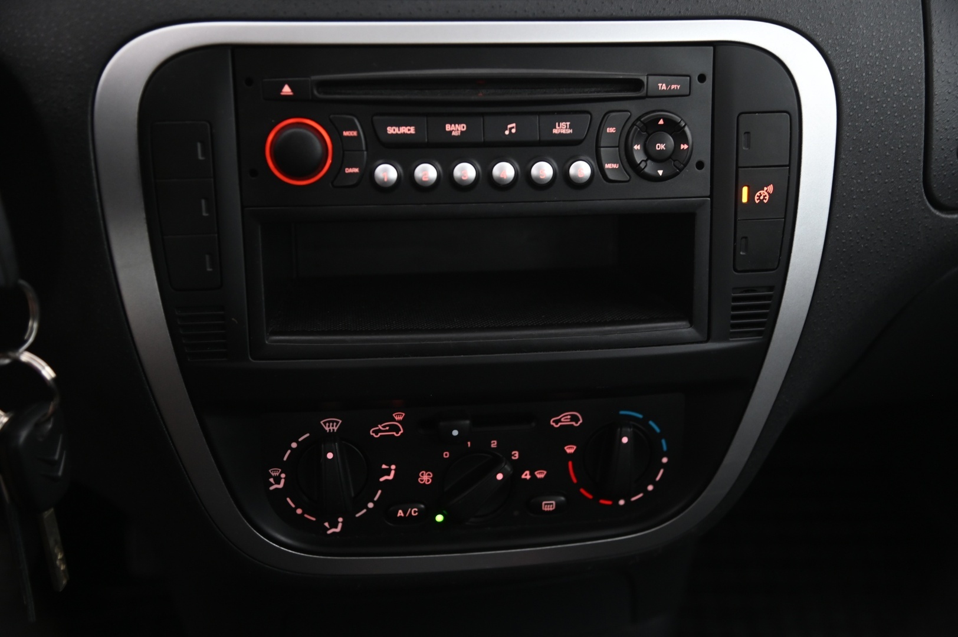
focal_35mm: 48
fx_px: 1276
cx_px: 479
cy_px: 318
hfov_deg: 41.1
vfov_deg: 28.0
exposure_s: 1/10
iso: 2000
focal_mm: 48
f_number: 4
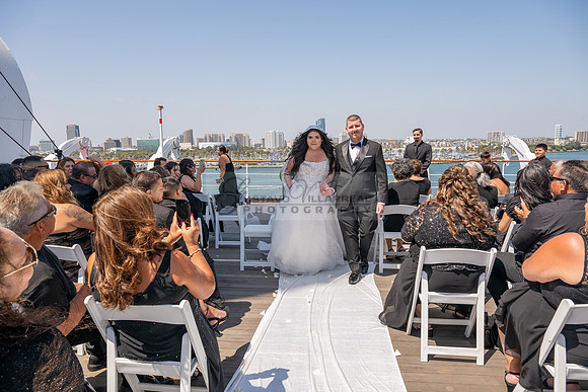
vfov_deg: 53.2
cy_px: 196
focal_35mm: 24
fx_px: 392
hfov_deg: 73.7
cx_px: 294
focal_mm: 24
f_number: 8
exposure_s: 1/640
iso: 200
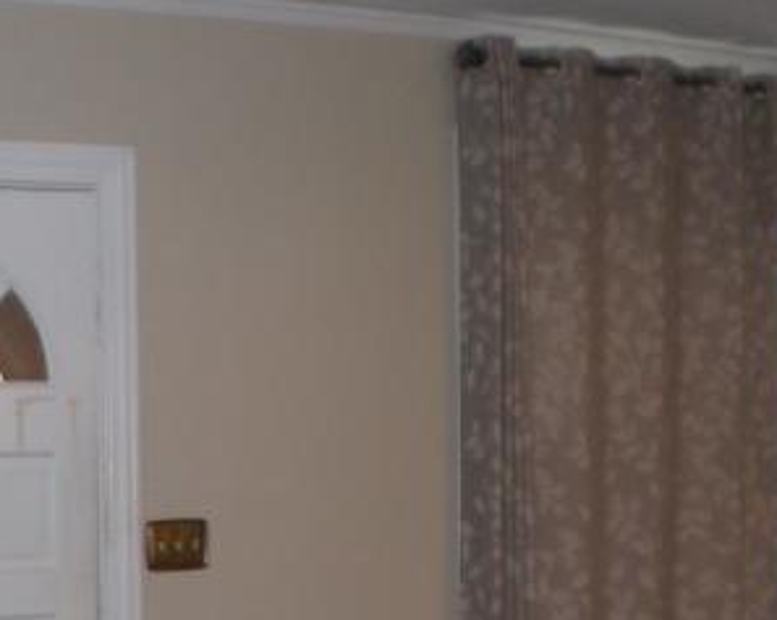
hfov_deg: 22.9
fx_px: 1838
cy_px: 583
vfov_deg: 18.8
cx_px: -8
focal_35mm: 80
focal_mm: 6.3
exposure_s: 1/60
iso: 200
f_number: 3.1
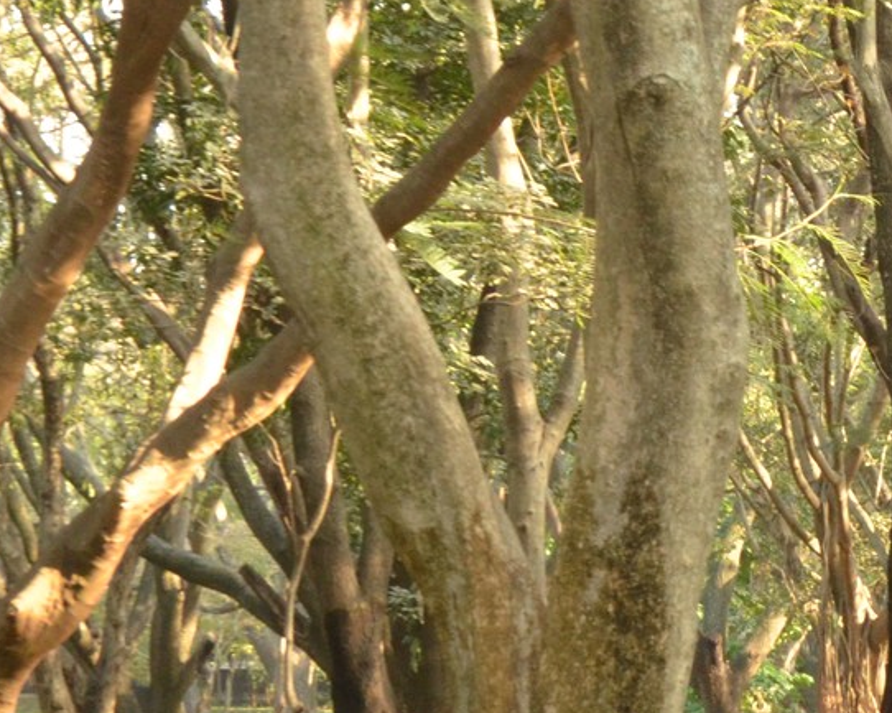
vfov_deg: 6.4
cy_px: 805
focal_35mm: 239
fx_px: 6306
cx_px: 1244
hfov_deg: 8.0
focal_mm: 48
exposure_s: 1/80
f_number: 10
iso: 1600
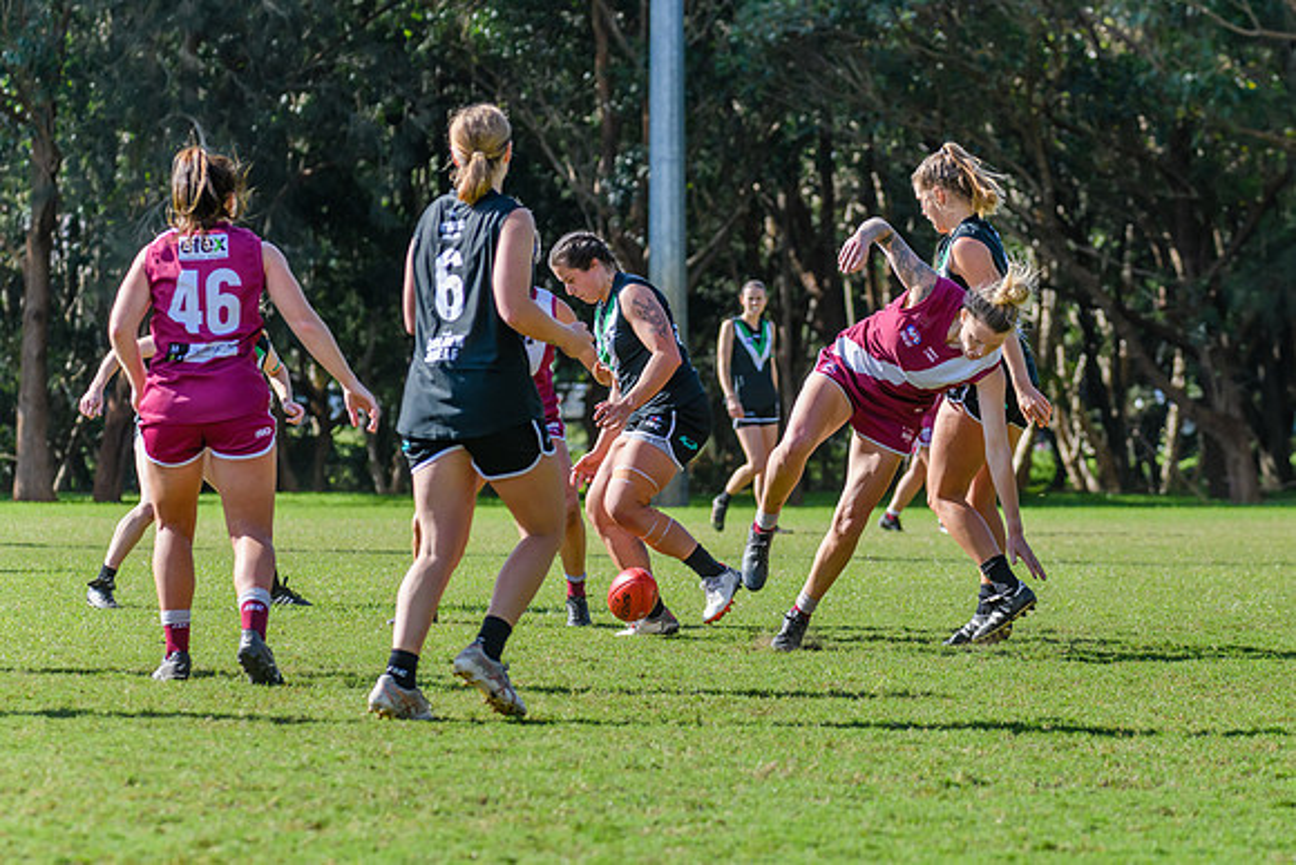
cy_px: 513
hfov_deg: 9.5
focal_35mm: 217
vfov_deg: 6.3
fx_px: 7830
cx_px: 820
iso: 800
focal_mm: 170
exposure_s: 1/1250
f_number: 7.1
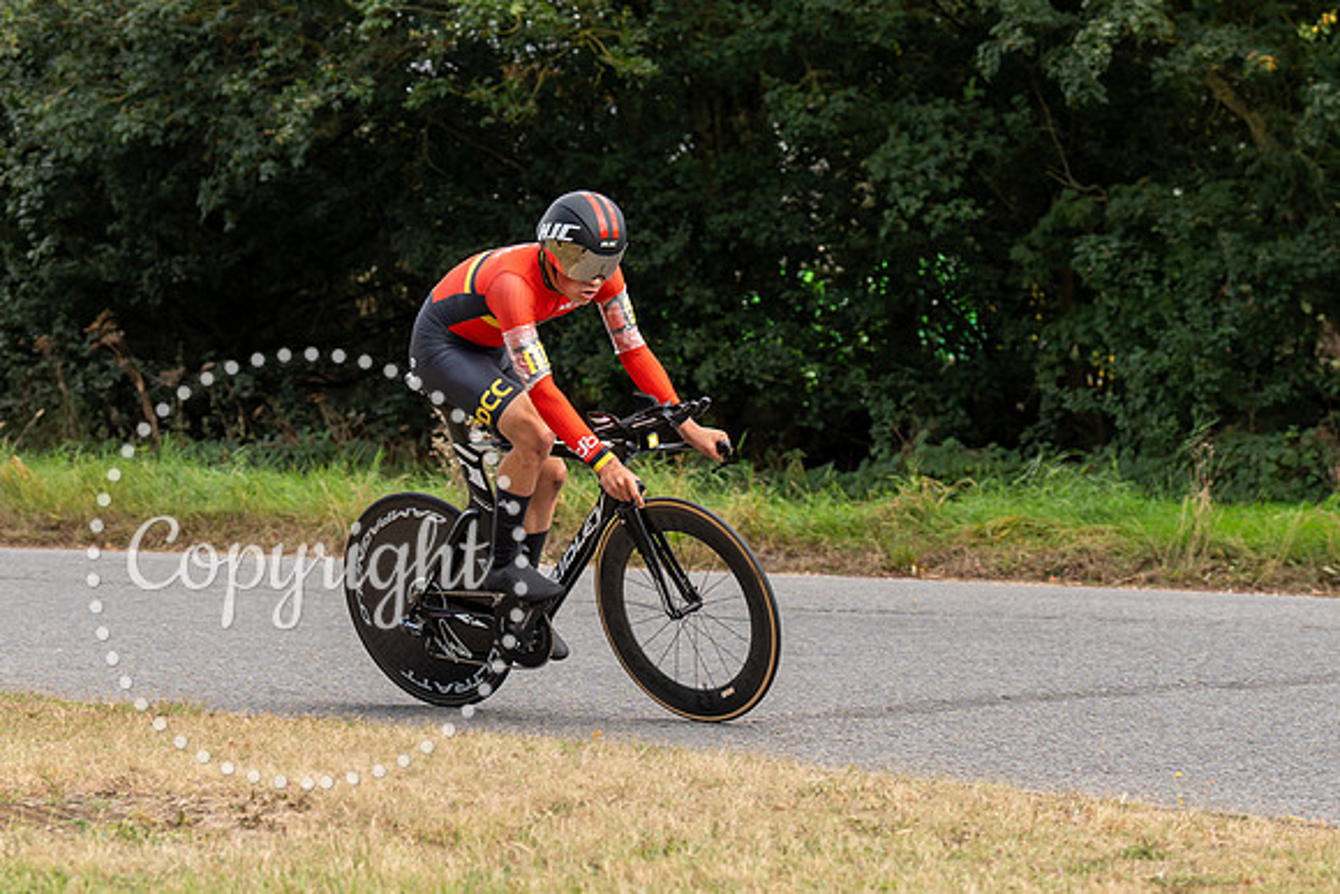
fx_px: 4089
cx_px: 558
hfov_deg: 18.6
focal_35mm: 110
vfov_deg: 12.5
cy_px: 367
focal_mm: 70
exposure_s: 1/1000
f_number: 4
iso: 400
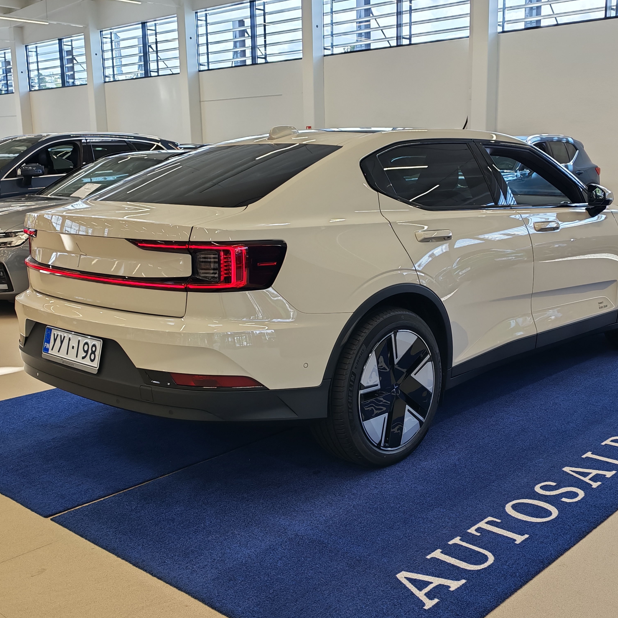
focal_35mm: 41
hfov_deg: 40.8
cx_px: 352
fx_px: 828
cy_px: 308
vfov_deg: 40.9
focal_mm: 6.12
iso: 86
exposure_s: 1/100
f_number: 1.9
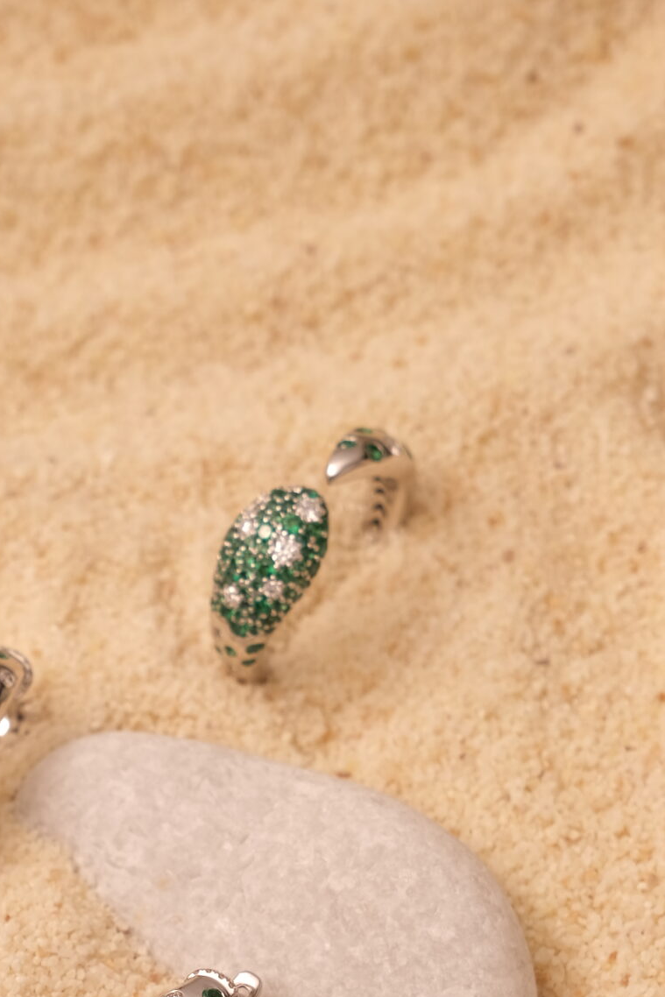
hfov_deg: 5.1
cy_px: 840
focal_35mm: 270
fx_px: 7478
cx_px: 109
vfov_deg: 7.6
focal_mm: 80
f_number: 5.6
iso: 80
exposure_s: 1/160
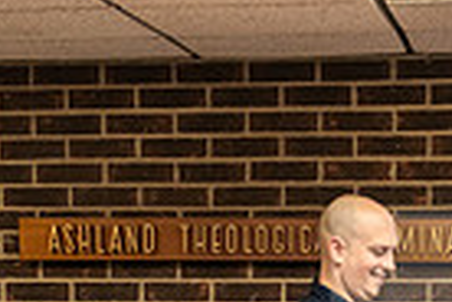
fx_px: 1896
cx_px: 233
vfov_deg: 8.6
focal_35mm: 151
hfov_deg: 13.6
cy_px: 609
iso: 1250
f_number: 3.2
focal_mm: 36
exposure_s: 1/160
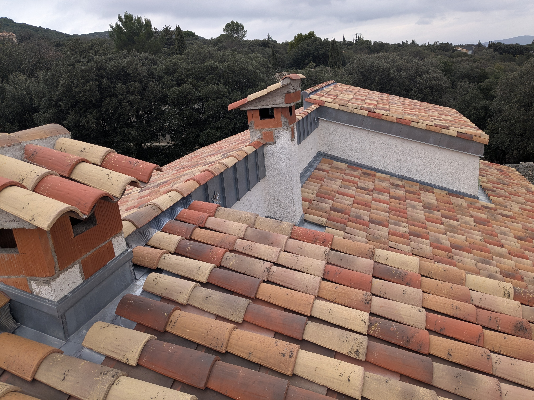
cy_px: 200
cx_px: 267
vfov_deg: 51.4
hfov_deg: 65.3
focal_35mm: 27
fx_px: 417
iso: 39
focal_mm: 4.38
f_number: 1.73
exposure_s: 1/339
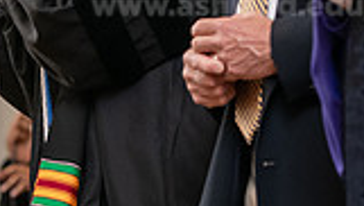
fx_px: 3720
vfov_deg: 3.2
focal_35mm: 385
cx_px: -11
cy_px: 53
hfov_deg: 5.6
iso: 1600
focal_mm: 102
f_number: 3.2
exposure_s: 1/160
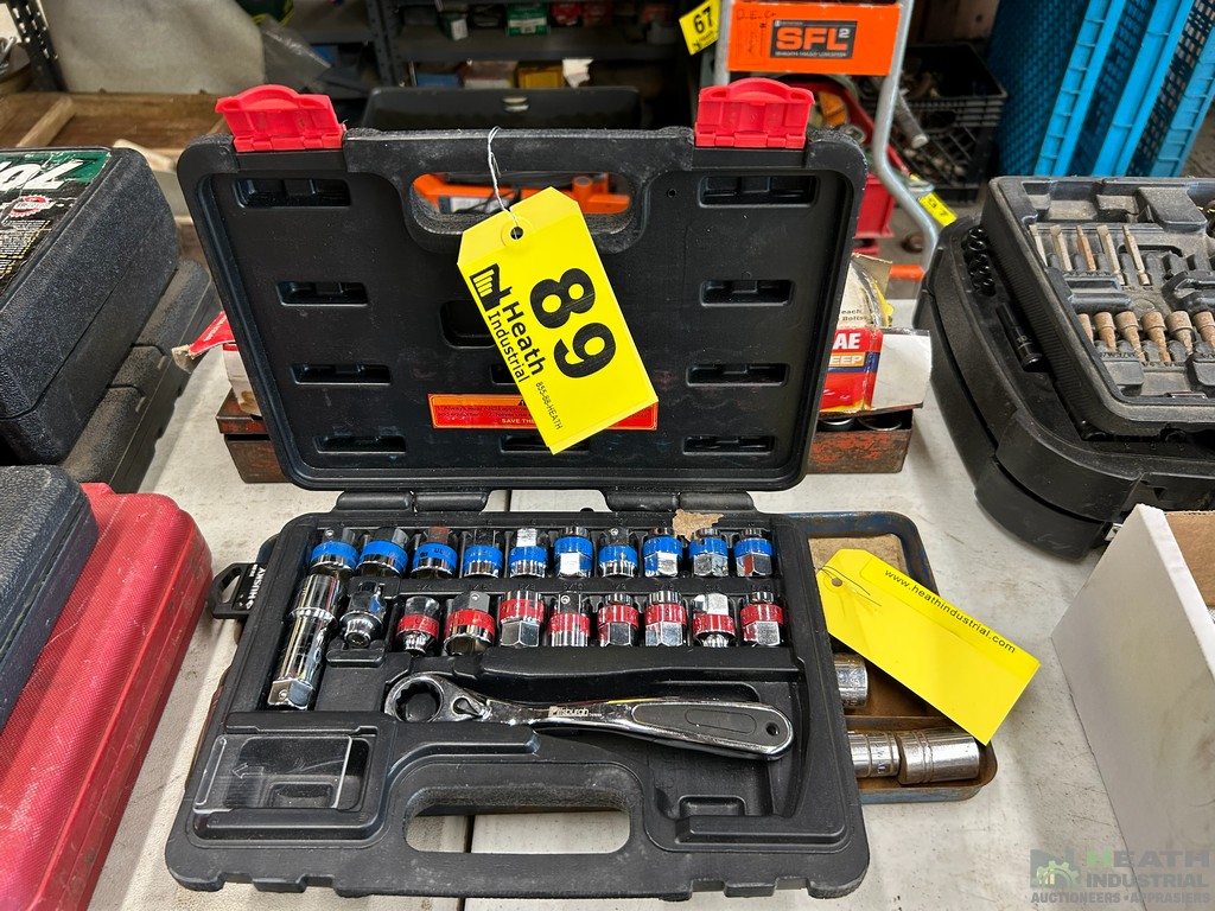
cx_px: 608
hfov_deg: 67.3
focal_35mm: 26
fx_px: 913
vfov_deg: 53.1
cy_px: 456
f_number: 1.5
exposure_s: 1/60
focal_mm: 5.7
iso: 160
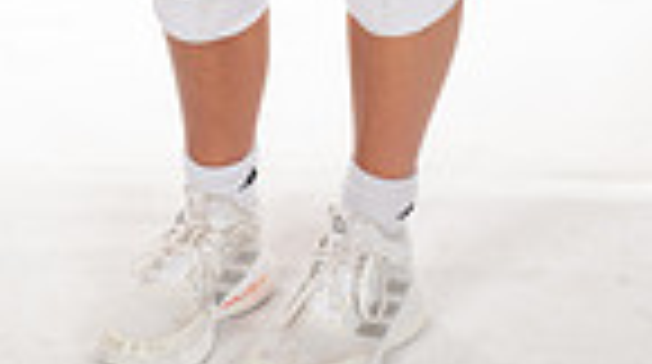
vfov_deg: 6.4
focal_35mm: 179
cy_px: -494
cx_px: 193
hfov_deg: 12.0
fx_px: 3090
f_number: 8
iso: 800
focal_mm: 55
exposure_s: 1/320
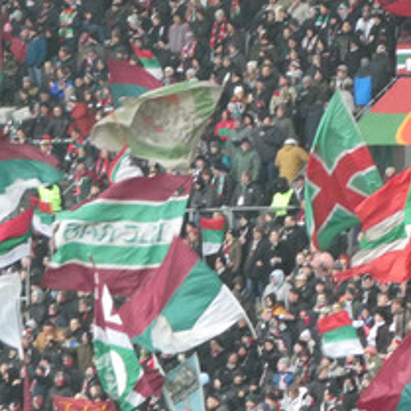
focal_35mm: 287
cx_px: 323
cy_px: 87
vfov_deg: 6.1
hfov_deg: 6.1
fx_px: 3855
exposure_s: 1/80
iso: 500
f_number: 5.1
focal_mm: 19
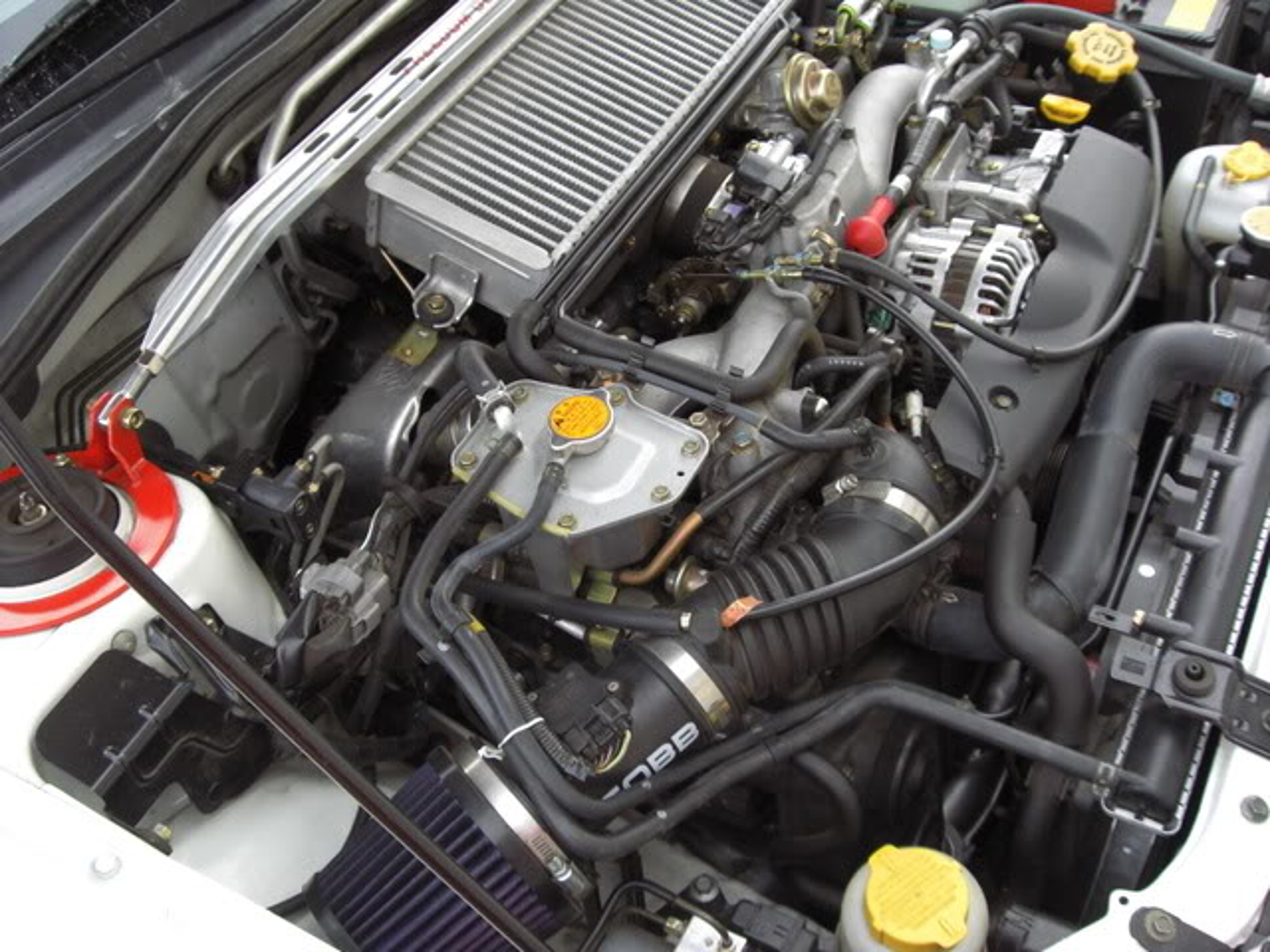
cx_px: 635
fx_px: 1394
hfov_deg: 49.0
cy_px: 476
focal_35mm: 38
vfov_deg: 37.7
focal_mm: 6.2
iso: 100
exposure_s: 1/125
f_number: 2.7
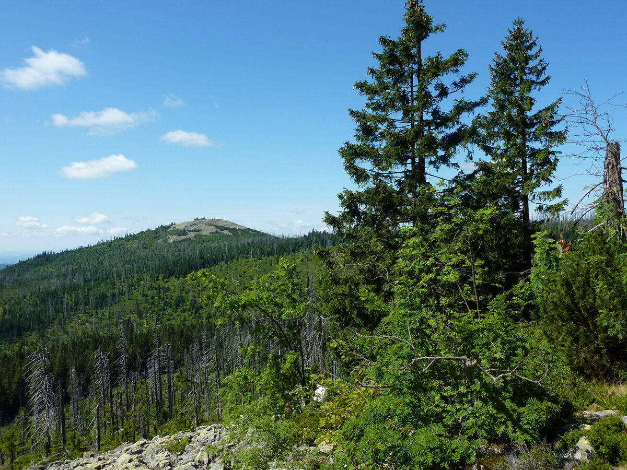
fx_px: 543
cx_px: 314
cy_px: 235
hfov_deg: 60.0
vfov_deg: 46.8
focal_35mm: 30
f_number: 4.5
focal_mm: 5
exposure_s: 1/500
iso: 80
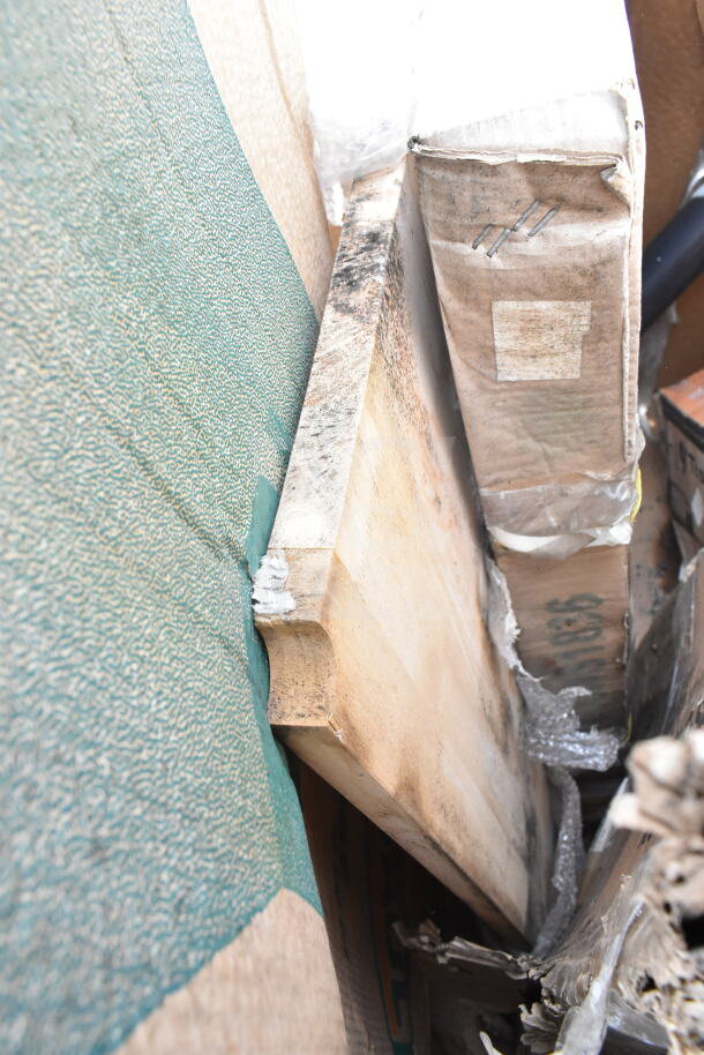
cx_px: 352
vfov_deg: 67.4
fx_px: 791
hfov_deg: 48.0
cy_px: 528
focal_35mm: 27
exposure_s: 1/200
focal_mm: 18
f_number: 8
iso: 1600
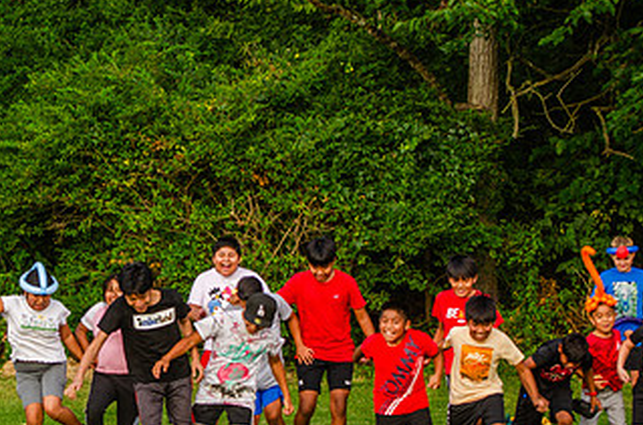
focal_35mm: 150
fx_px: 2673
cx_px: 153
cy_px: 278
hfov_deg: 13.7
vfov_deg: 9.1
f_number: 7.1
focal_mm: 55
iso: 200
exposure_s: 1/200
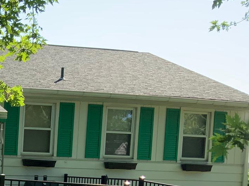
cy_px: 207
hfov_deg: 21.2
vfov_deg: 17.2
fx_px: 597
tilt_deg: -4.0
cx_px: -82
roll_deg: -2.2
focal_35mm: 83
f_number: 1.8
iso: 16
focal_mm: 3
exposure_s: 1/683
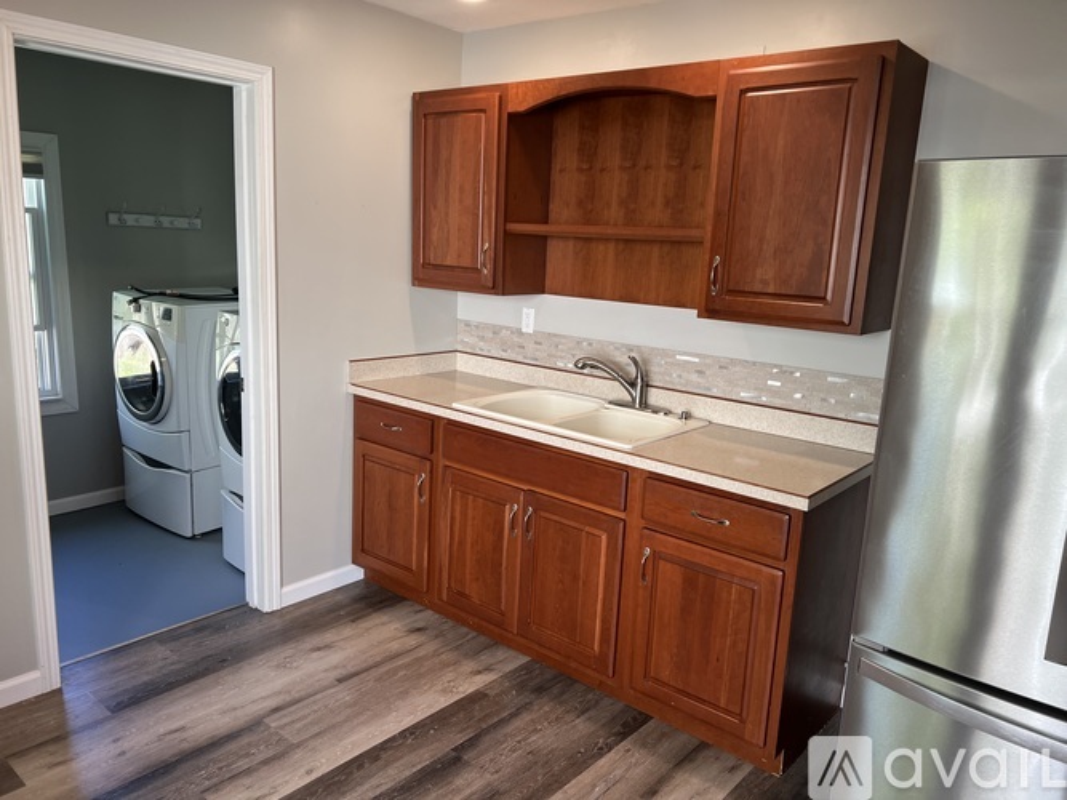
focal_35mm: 26
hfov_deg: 67.3
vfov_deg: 53.0
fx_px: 801
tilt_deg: -11.5
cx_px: 534
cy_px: 400
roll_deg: -2.3
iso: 100
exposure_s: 1/120
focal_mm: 5.7
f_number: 1.5
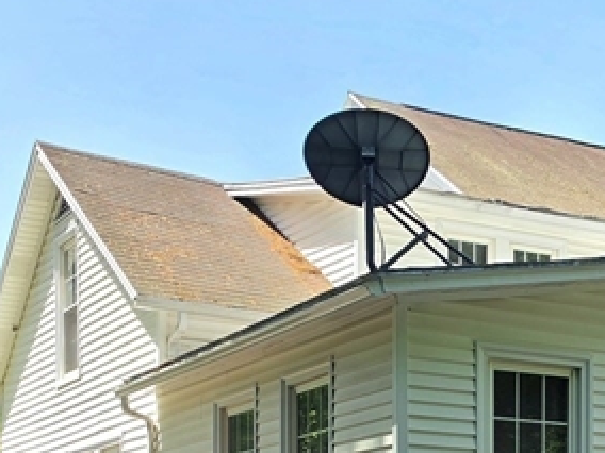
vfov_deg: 16.7
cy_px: 593
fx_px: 1451
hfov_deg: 22.8
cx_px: 573
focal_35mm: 83
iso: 64
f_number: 1.4
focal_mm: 6.5
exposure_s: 1/5000
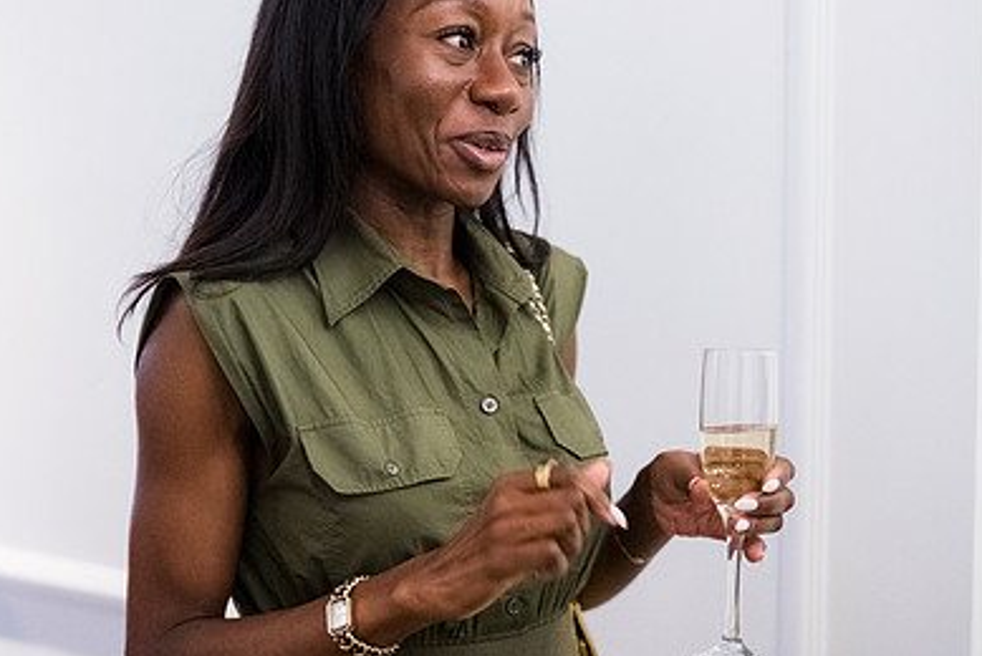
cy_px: 281
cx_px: 432
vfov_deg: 16.7
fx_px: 2238
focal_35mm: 82
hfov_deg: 24.7
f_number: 2.2
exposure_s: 1/200
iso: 8000
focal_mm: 55
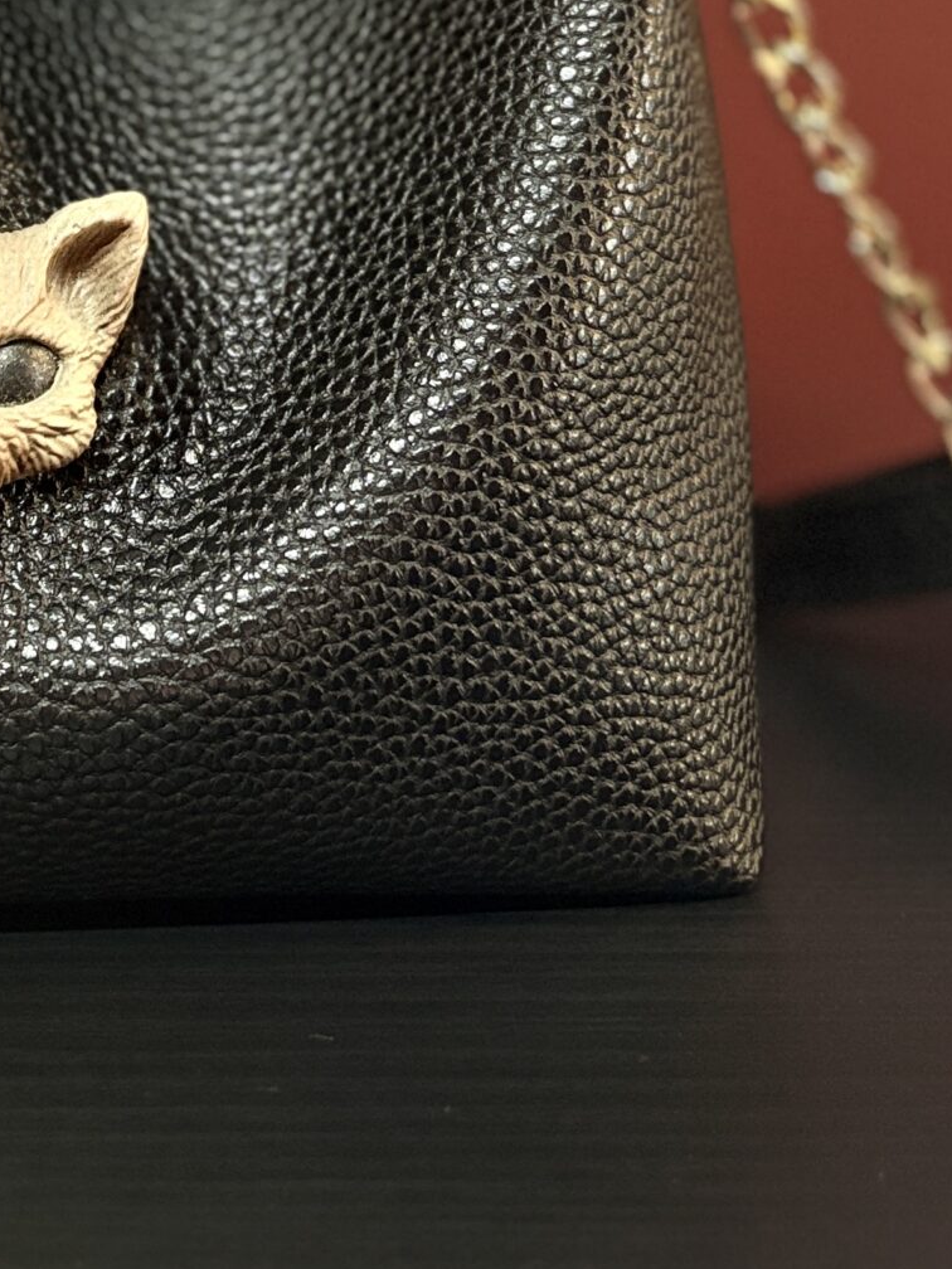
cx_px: -52
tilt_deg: -0.6
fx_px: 2420
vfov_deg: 26.5
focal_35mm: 66
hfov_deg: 21.3
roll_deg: +1.6
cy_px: -206
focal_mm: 5.96
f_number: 1.6
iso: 500
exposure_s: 1/46
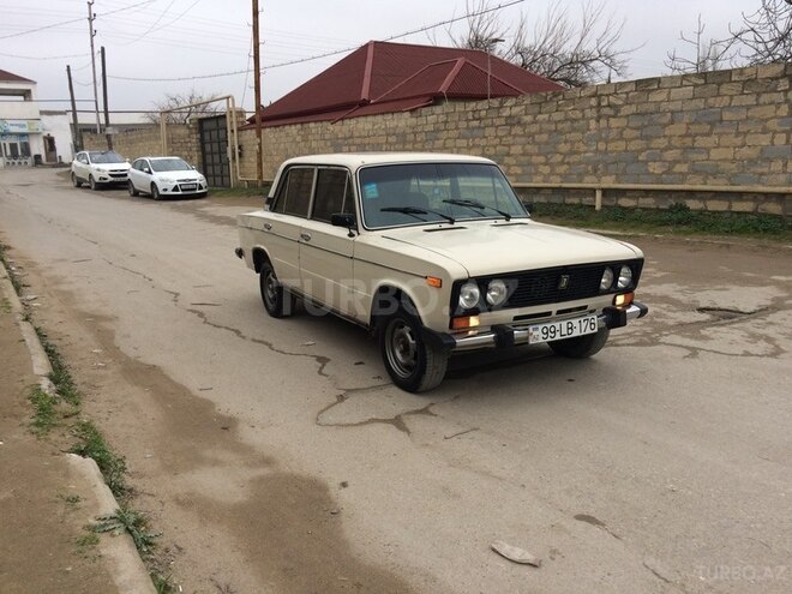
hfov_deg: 61.7
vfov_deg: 48.2
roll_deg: +2.2
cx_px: 396
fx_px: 664
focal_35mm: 29
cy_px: 297
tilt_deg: -11.6
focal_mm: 4.15
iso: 40
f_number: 2.2
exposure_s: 1/50
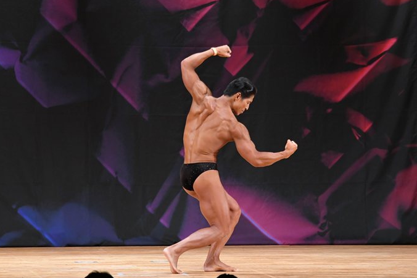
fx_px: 2987
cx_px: 192
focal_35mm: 258
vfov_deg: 5.3
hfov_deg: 8.0
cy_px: 148
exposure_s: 1/400
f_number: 5.6
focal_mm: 150
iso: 3200
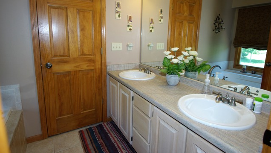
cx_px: 136
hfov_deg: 89.6
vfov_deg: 58.0
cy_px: 64
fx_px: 137
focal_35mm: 19
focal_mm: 11.88
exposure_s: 1/20
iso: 100
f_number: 4
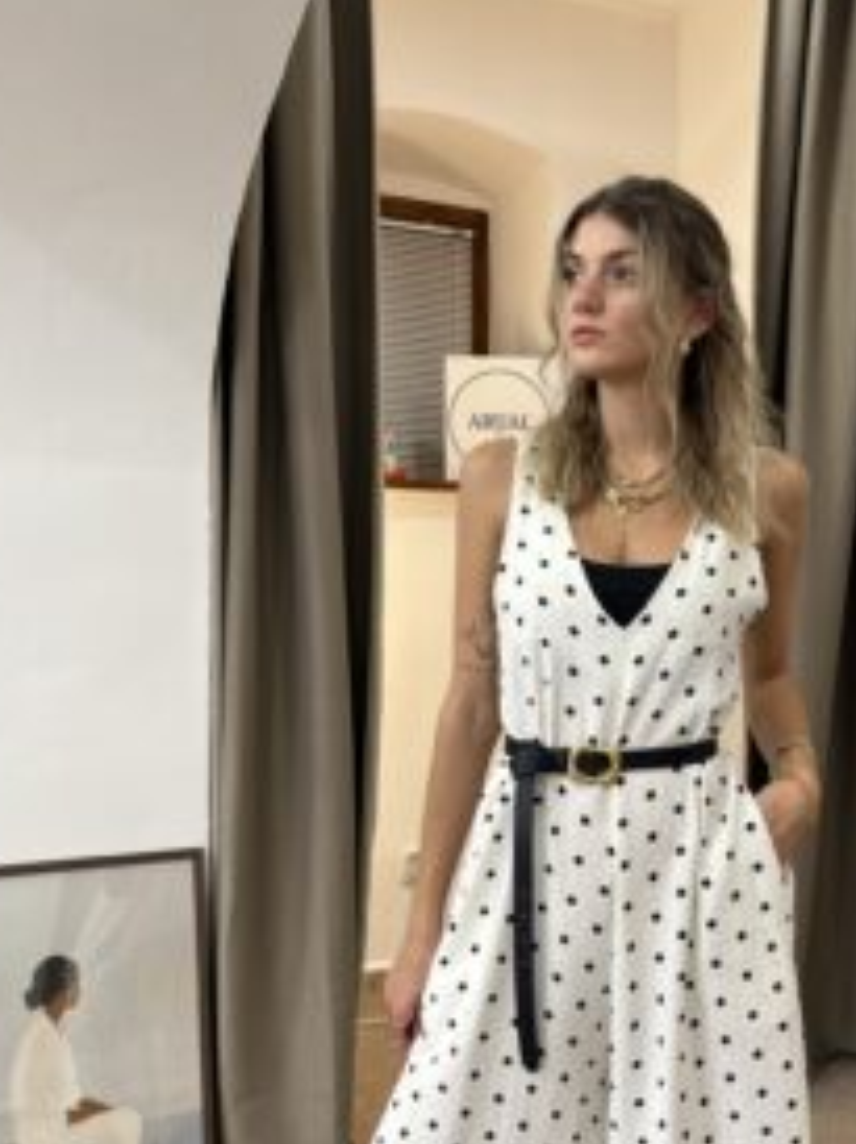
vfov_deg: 48.9
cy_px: 647
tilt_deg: -4.0
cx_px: 564
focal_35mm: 38
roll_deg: +0.0
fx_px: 1255
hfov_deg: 37.3
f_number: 1.6
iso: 100
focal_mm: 5.1
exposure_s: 1/100
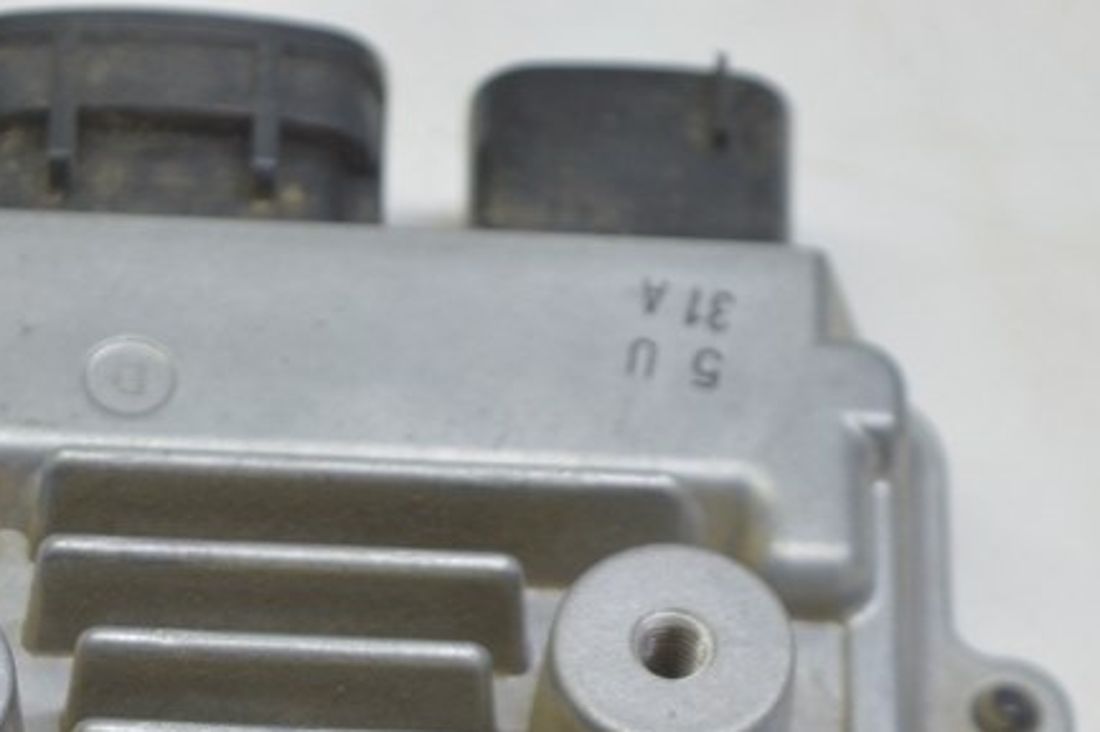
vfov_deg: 7.0
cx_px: 330
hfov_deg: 10.5
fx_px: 5959
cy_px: 855
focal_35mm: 195
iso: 400
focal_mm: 55
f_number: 5.6
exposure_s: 1/20
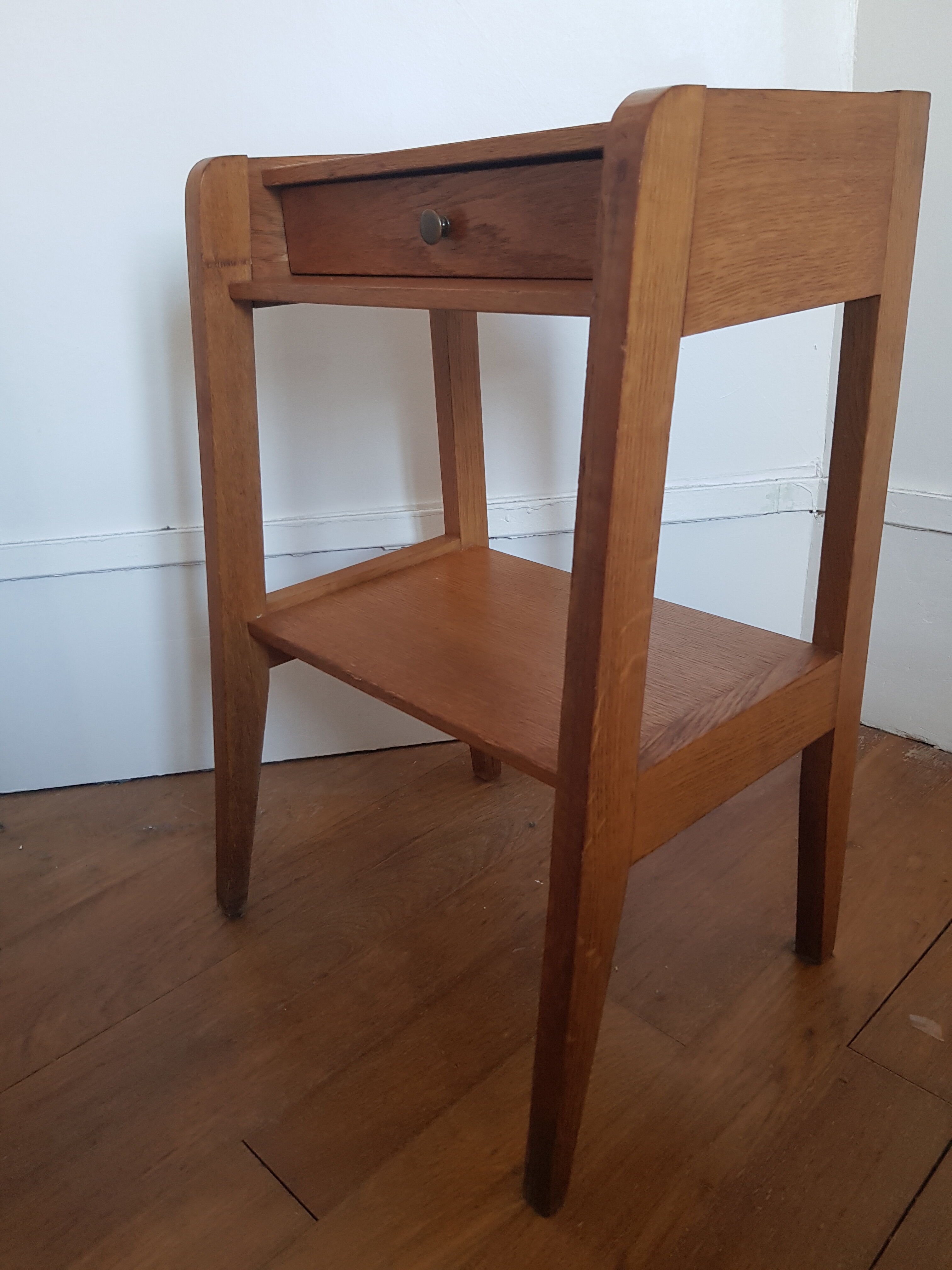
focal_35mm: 26
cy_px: 635
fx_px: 953
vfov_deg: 67.3
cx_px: 476
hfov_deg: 53.1
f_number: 1.7
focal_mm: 4.2
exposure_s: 1/33
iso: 200
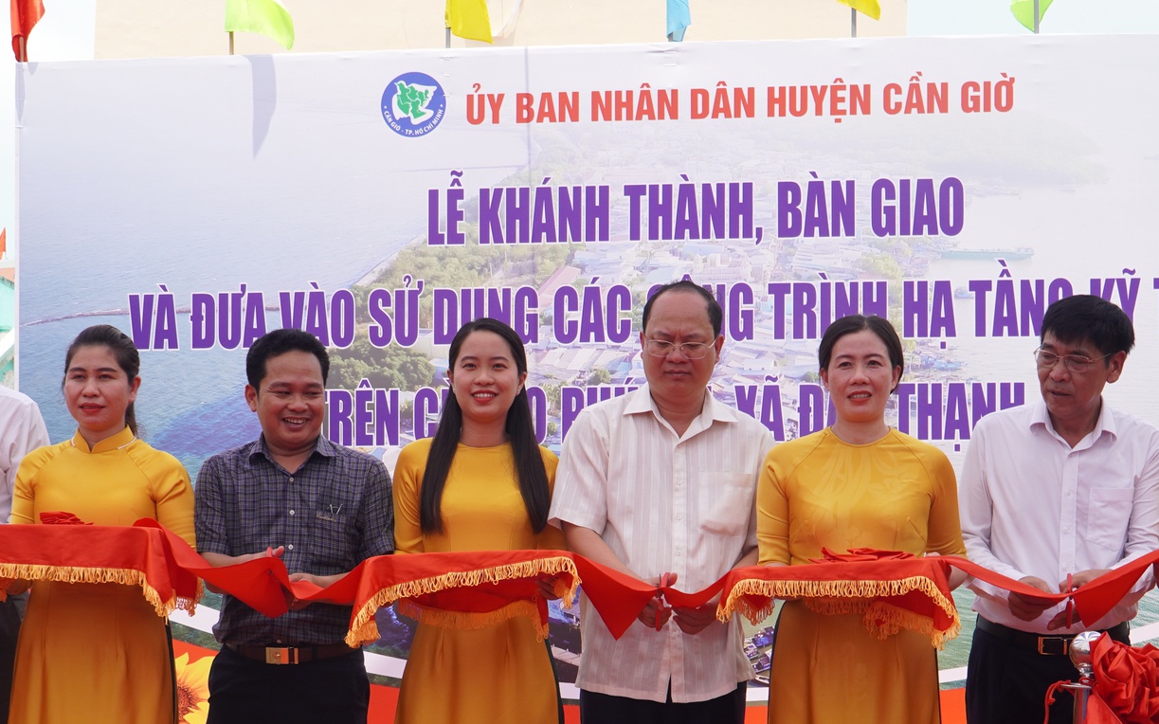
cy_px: 610
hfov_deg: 31.4
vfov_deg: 19.7
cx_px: 441
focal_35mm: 65
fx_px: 2053
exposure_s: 1/160
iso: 100
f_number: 8
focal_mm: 26
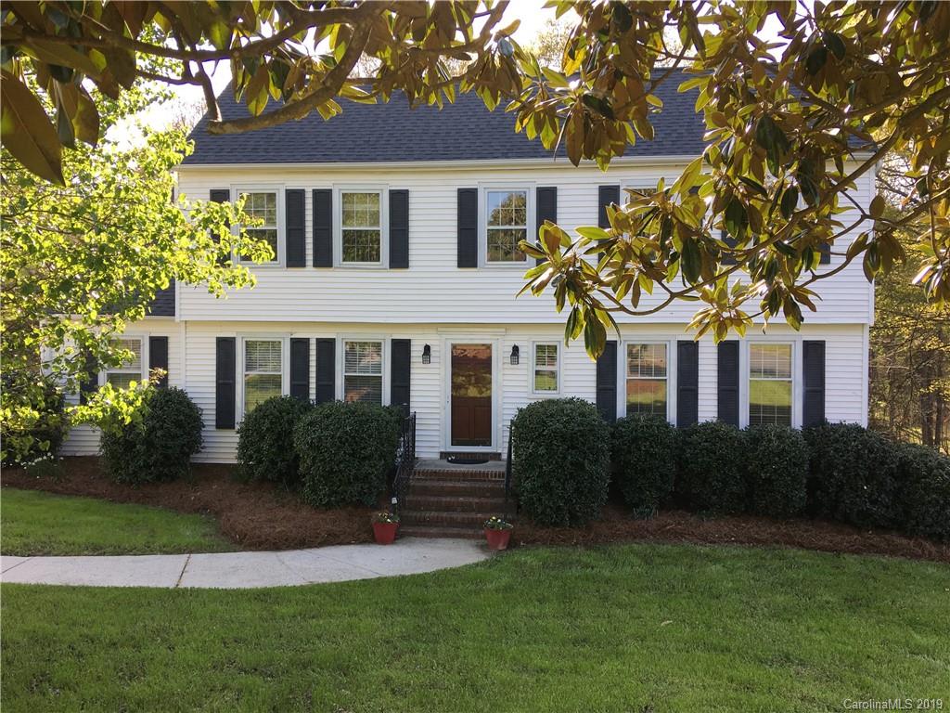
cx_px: 475
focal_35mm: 29
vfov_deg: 48.2
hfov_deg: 61.7
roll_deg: -1.1
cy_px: 356
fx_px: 796
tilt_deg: +0.0
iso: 25
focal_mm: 4.15
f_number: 2.2
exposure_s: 1/234
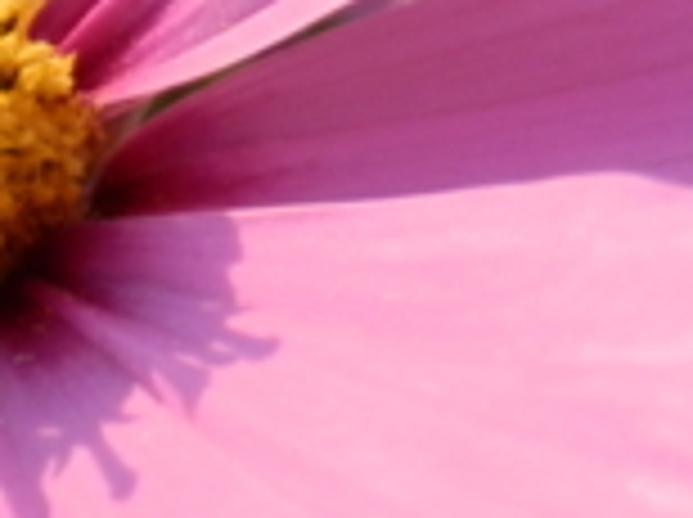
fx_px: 3538
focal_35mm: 177
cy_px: 356
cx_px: -360
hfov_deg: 10.8
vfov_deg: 8.4
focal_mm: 6.17
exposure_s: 1/400
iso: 80
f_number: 3.5
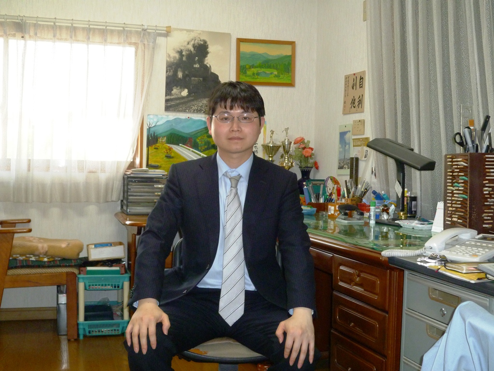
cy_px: 186
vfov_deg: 33.6
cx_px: 247
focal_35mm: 43
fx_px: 614
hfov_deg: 43.9
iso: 250
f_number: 3.7
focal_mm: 7.7
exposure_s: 1/40
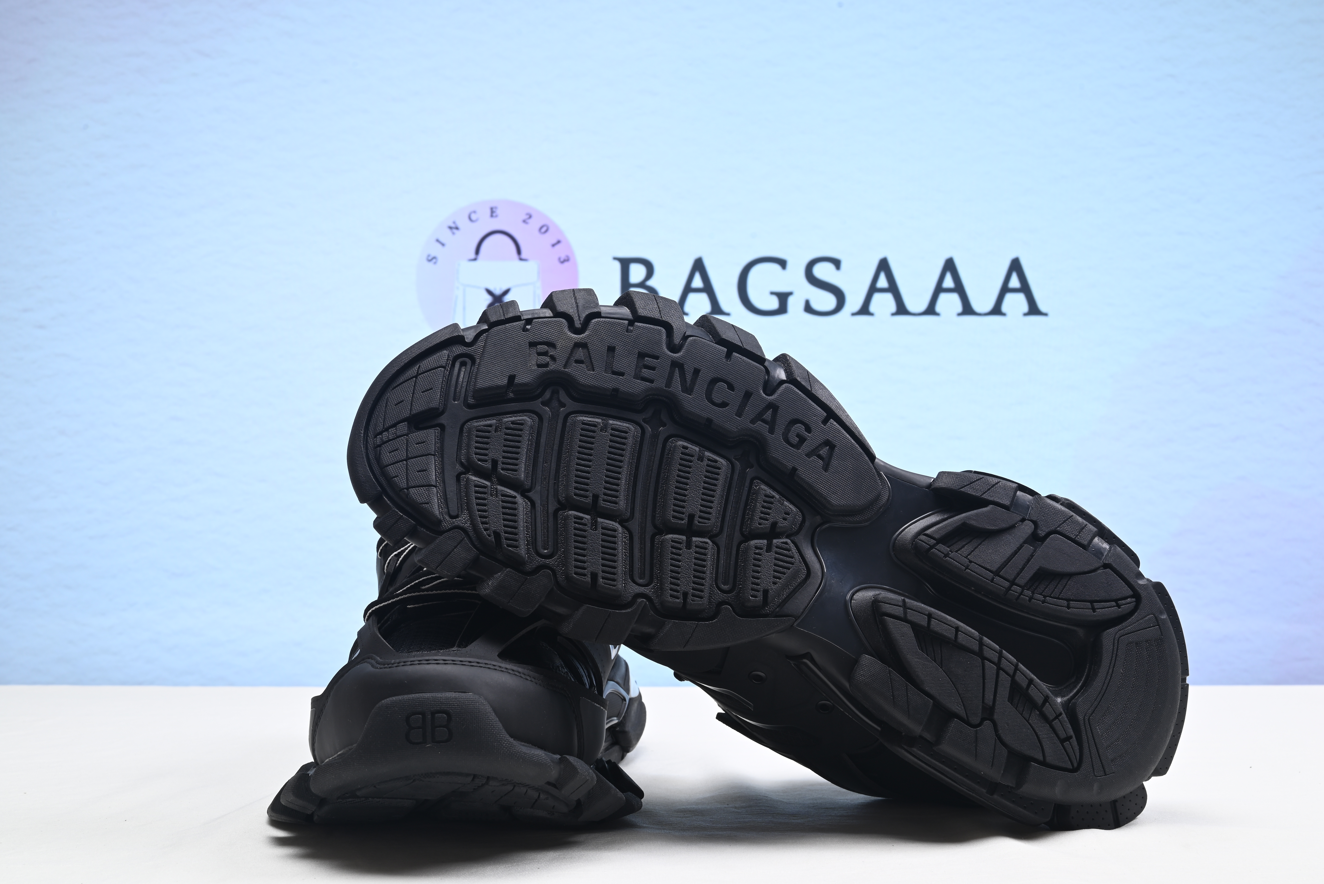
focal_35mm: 41
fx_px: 1508
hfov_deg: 47.4
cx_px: 662
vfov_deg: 32.7
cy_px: 442
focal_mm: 41
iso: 100
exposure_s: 1/2
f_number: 16
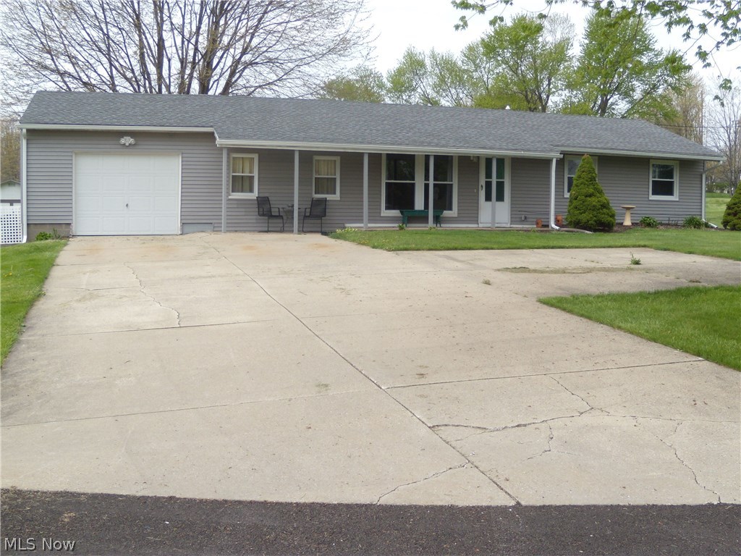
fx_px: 771
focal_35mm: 36
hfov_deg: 51.4
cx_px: 370
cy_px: 278
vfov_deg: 39.7
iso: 80
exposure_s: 1/500
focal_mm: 6.4
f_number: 3.6
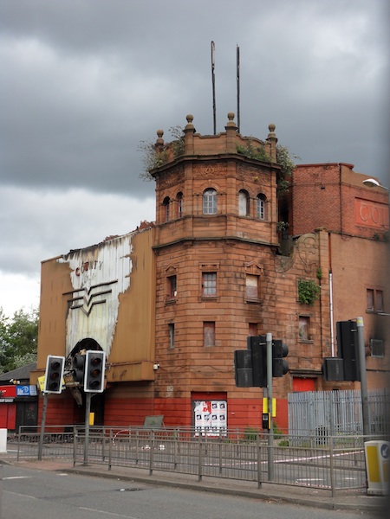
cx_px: 195
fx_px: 751
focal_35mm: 50
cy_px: 260
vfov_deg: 38.2
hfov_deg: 29.1
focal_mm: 9
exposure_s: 1/250
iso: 80
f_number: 4.5
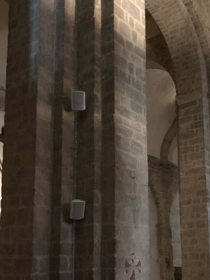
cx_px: 134
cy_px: 197
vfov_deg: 36.3
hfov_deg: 27.9
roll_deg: +1.0
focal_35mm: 52
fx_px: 421
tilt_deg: +10.8
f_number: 1.8
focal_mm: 4
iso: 250
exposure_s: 1/4
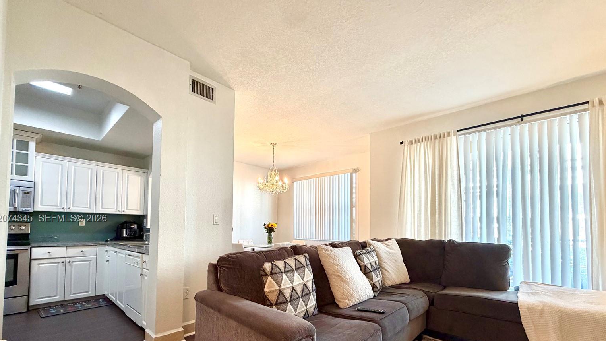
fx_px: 257
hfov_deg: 99.4
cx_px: 301
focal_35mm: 16
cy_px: 219
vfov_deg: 65.8
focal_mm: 2.22
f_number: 2.2
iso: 320
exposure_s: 1/120
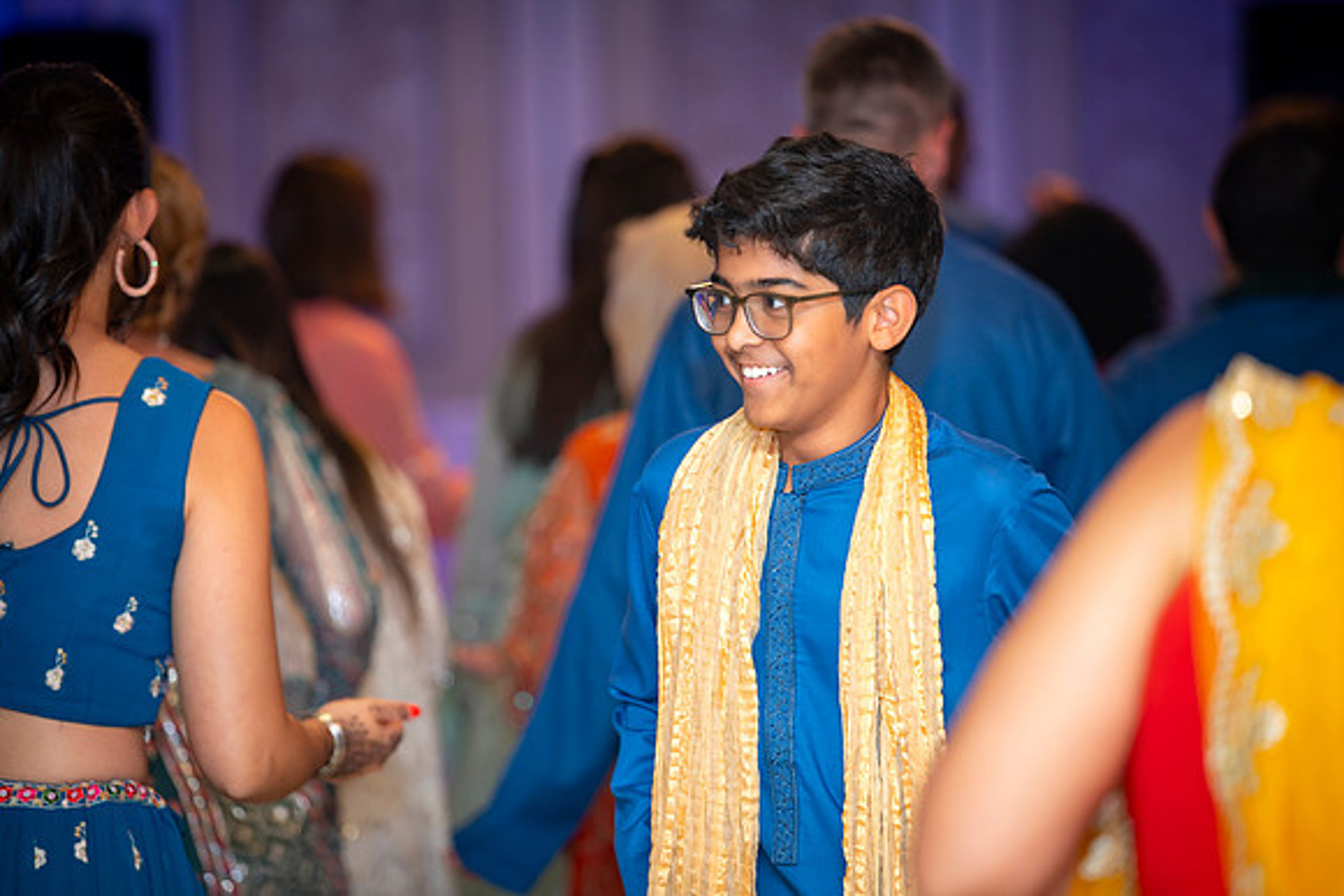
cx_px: 669
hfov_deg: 12.6
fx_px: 6096
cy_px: 443
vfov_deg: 8.4
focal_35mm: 163
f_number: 2.8
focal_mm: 155
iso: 800
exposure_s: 1/100
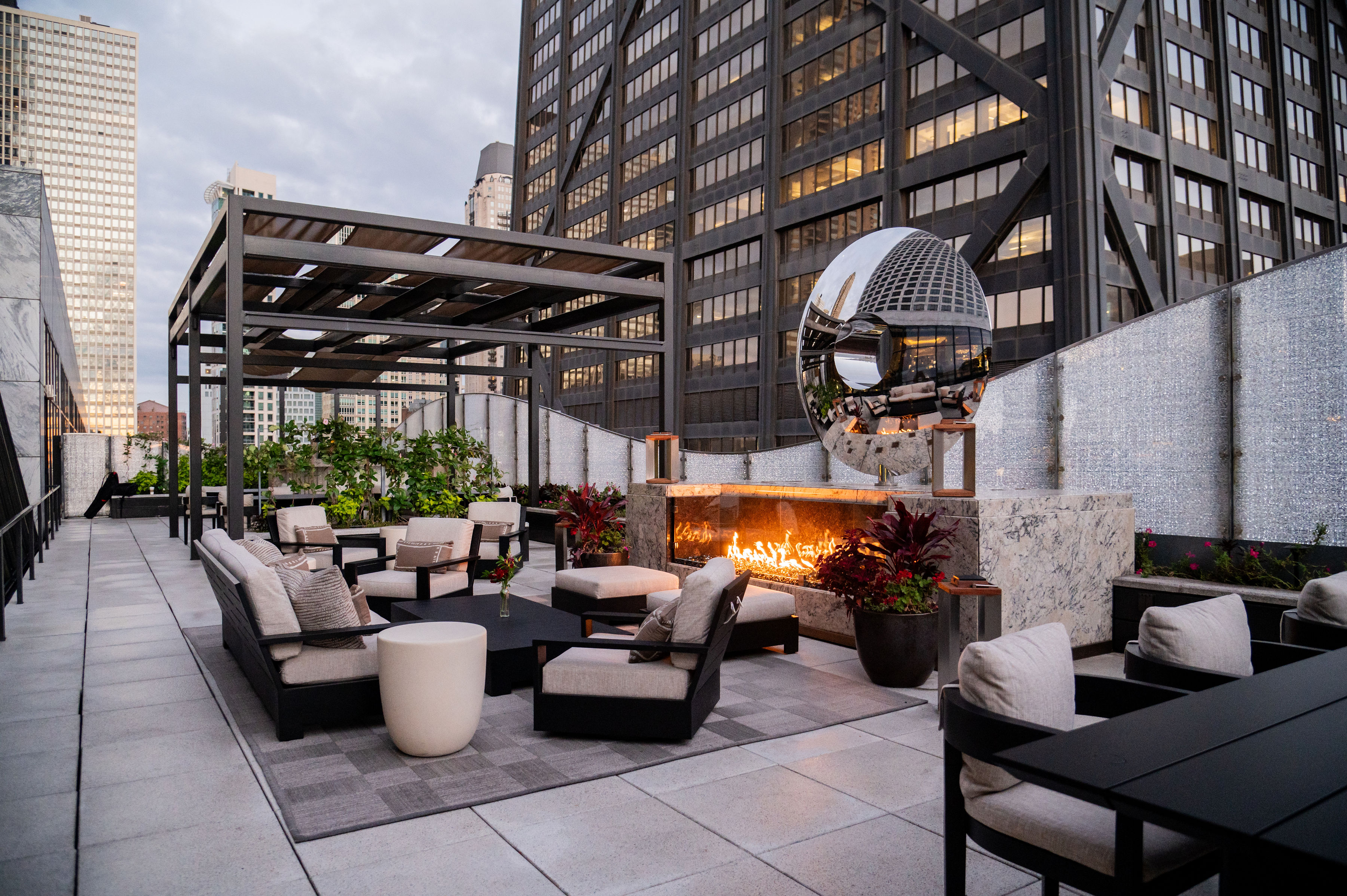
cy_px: 448
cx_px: 674
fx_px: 897
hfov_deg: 73.8
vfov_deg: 53.1
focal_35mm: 24
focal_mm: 24
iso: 1250
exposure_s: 1/125
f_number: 4
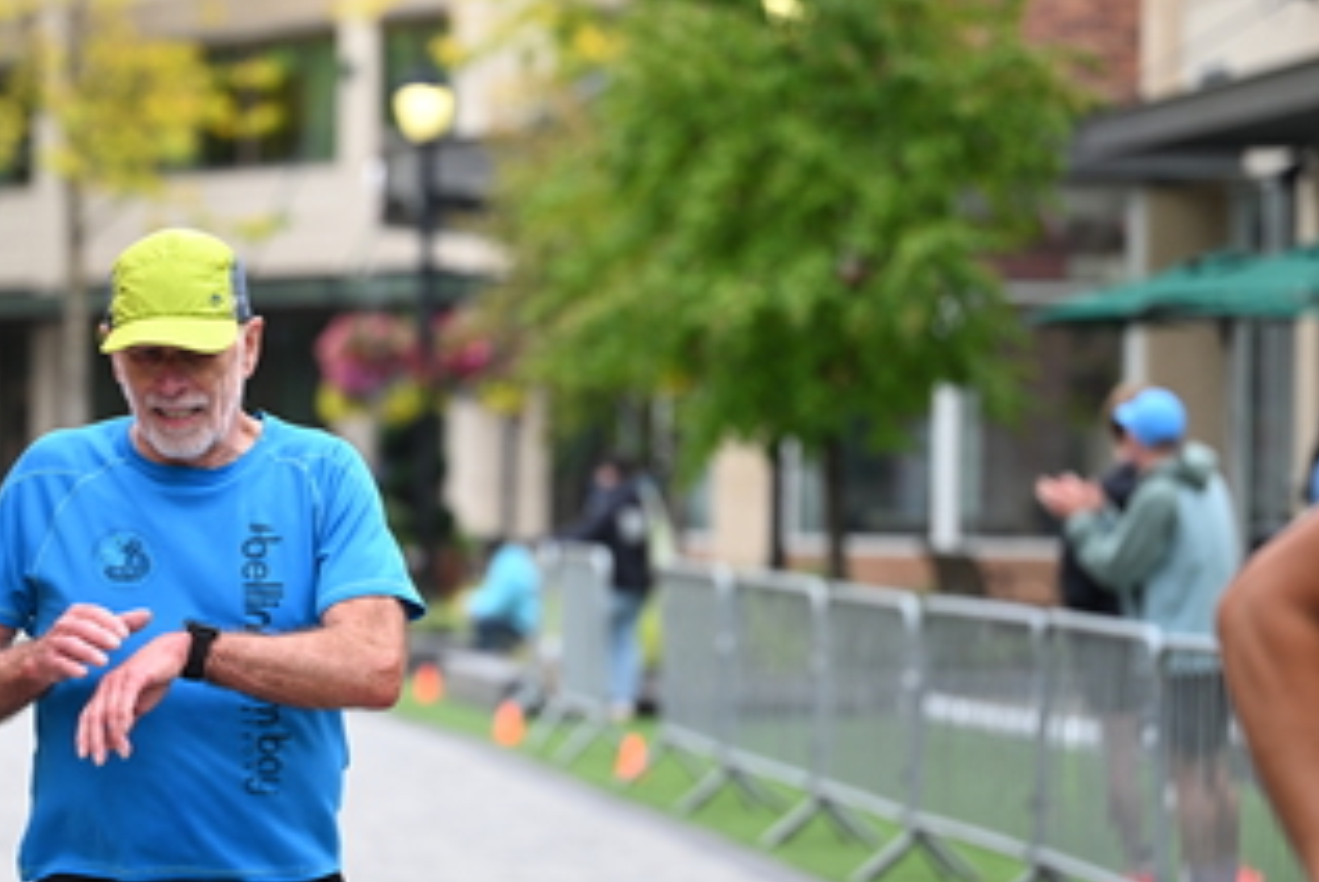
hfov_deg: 11.7
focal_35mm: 175
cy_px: 468
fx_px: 6418
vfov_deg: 7.9
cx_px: 275
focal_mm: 101
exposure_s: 1/1600
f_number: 2.8
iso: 640
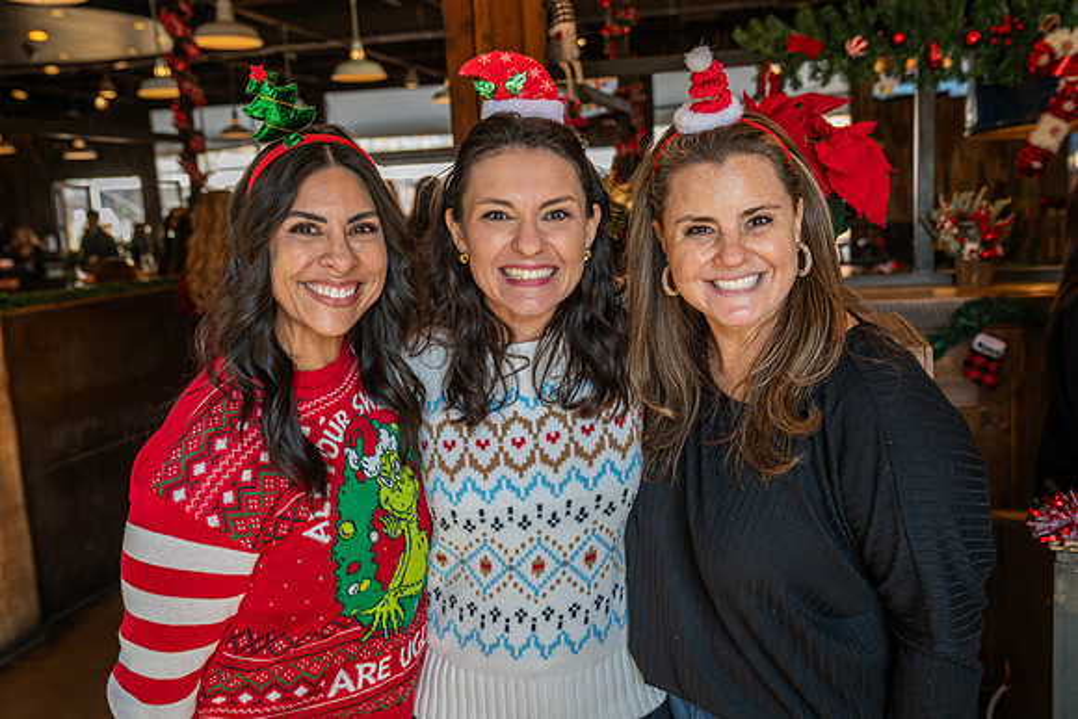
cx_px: 539
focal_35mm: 35
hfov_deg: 54.4
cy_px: 360
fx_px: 1048
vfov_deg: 37.9
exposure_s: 1/125
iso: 500
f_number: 4.5
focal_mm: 35
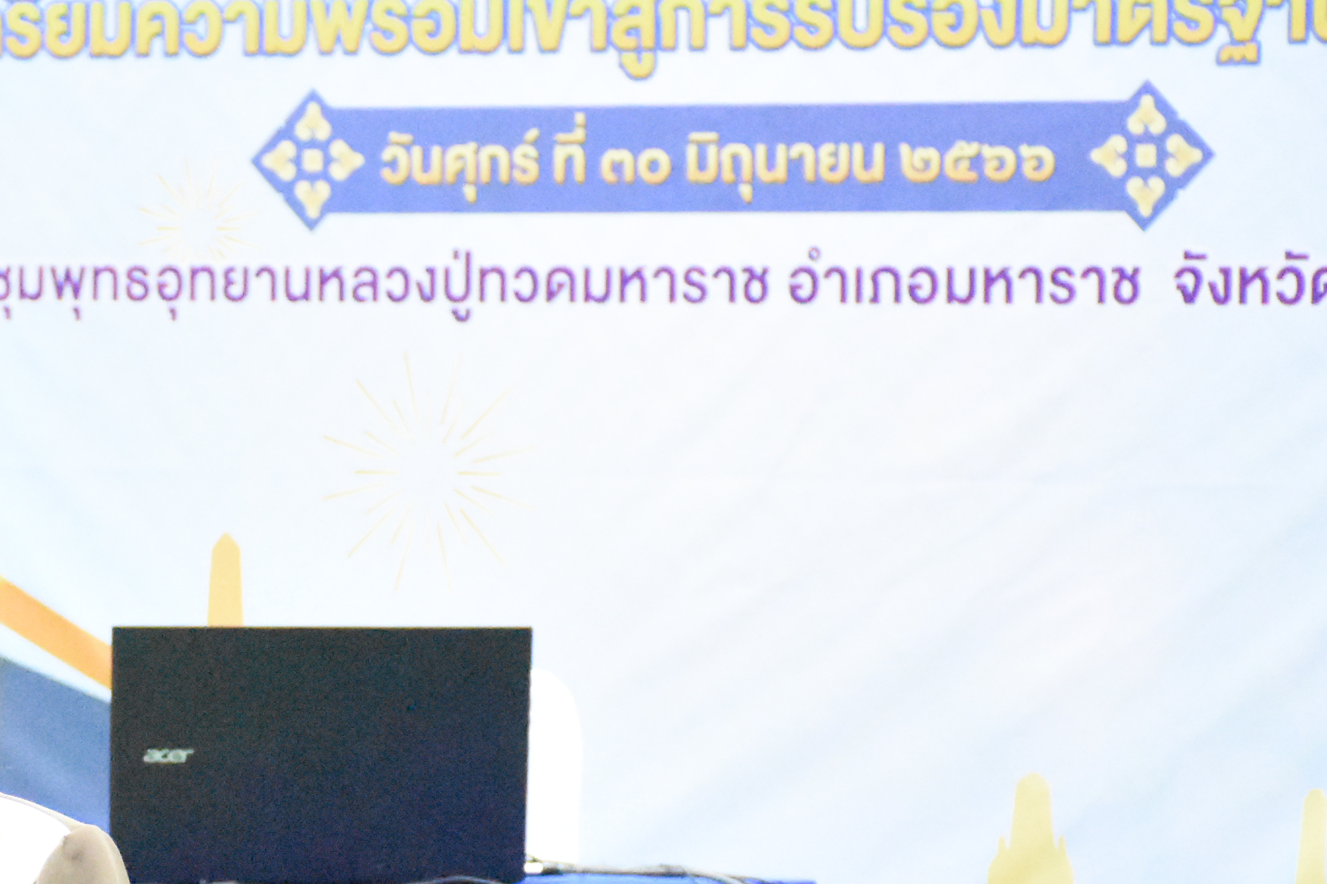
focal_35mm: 255
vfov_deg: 5.4
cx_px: 65
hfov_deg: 8.0
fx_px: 9398
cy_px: 861
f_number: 5.3
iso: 25600
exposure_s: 1/125
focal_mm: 80
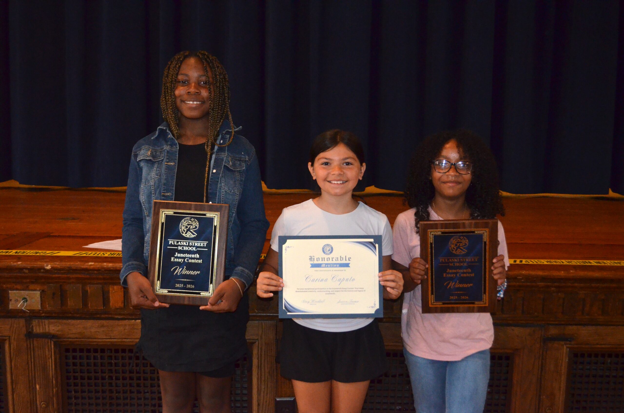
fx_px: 727
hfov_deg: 46.5
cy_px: 206
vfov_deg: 31.8
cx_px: 312
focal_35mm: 42
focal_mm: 28
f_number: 4.5
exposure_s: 1/60
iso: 3200
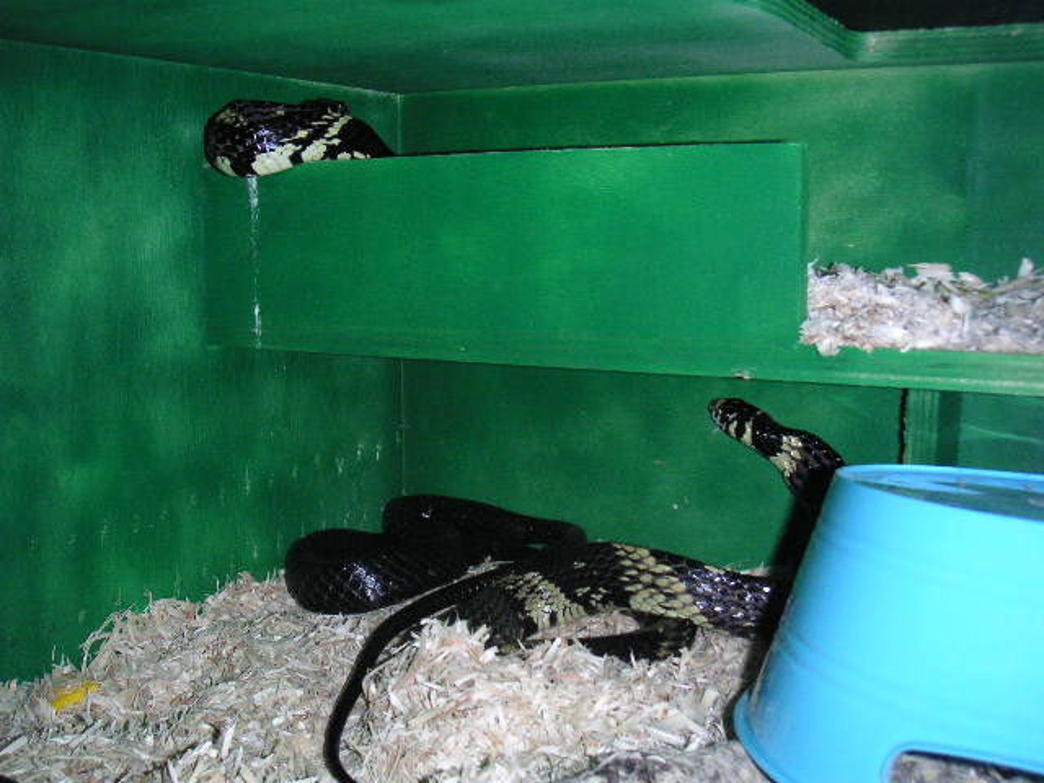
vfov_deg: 38.7
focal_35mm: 37
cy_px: 392
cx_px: 522
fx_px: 1116
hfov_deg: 50.1
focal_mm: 5.7
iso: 160
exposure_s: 1/45
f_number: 2.8
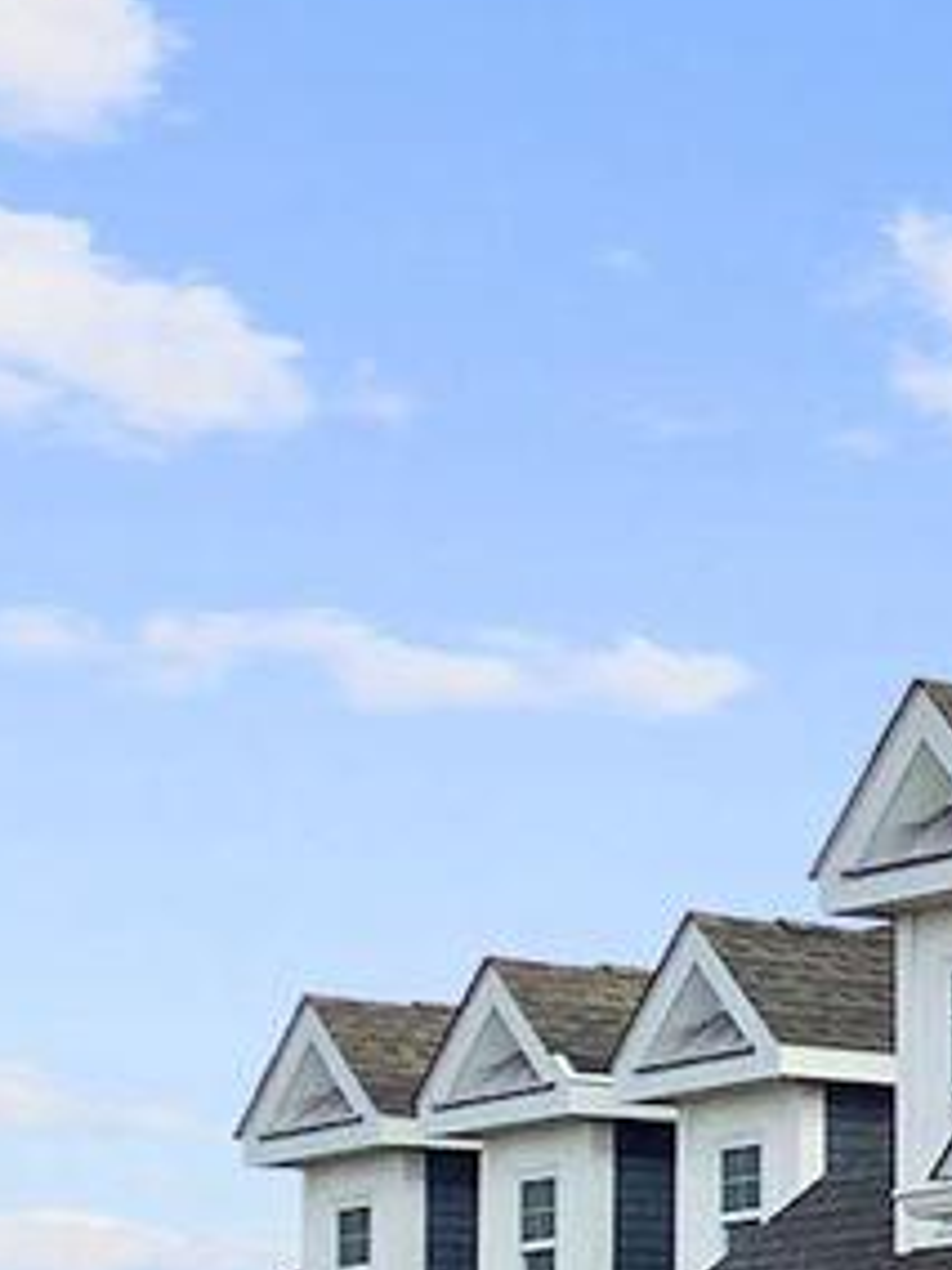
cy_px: 1485
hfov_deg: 7.8
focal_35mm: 157
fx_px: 5757
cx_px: 3093
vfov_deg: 12.3
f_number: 2.4
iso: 25
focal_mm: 3.3
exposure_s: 1/558
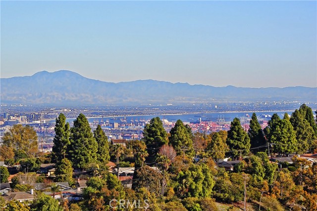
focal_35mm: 174
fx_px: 1530
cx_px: 158
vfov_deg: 7.9
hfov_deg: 11.8
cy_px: 106
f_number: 14
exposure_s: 1/200
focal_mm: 116
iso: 200
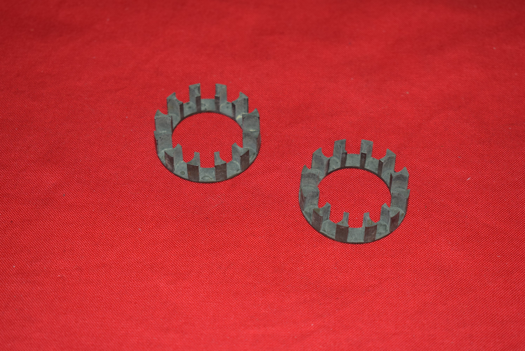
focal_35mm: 82
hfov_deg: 24.6
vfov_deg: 16.6
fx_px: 1204
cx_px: 262
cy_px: 176
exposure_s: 1/125
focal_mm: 55
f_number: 5.6
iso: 400
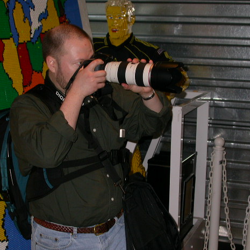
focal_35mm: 73
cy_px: 126
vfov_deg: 23.7
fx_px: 596
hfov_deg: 23.7
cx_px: 129
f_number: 3.1
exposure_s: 1/60.3
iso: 100
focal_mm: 12.4
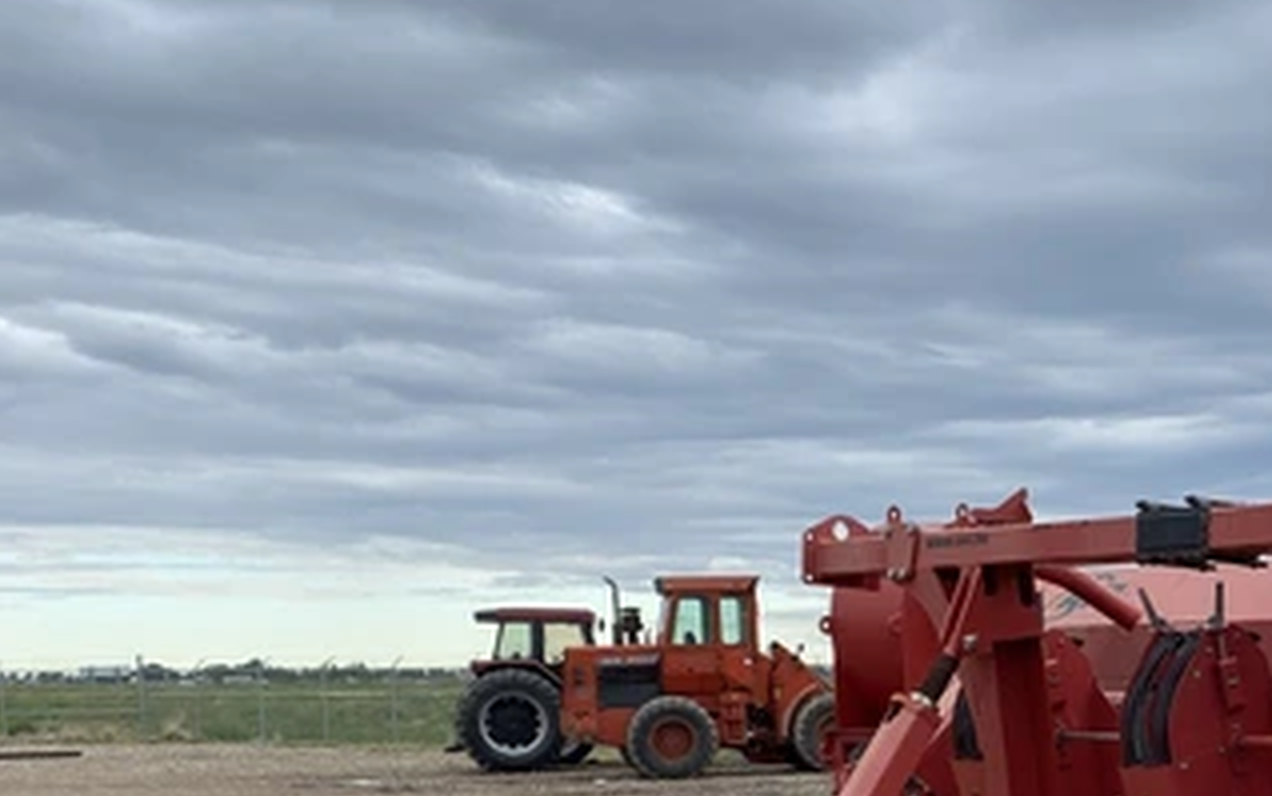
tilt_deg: -4.8
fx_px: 2254
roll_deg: +1.1
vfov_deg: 19.2
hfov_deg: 28.9
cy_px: 874
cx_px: 1356
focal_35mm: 65
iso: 32
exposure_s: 1/949
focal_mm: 4.25
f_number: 1.8
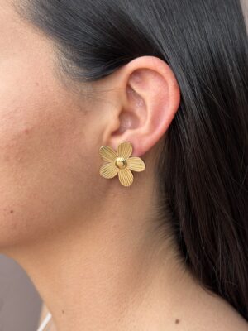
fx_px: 459
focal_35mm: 48
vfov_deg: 39.7
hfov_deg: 30.3
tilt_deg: -8.5
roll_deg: +1.5
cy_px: 166
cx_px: 124
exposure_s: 1/126
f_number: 1.78
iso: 50
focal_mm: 6.76
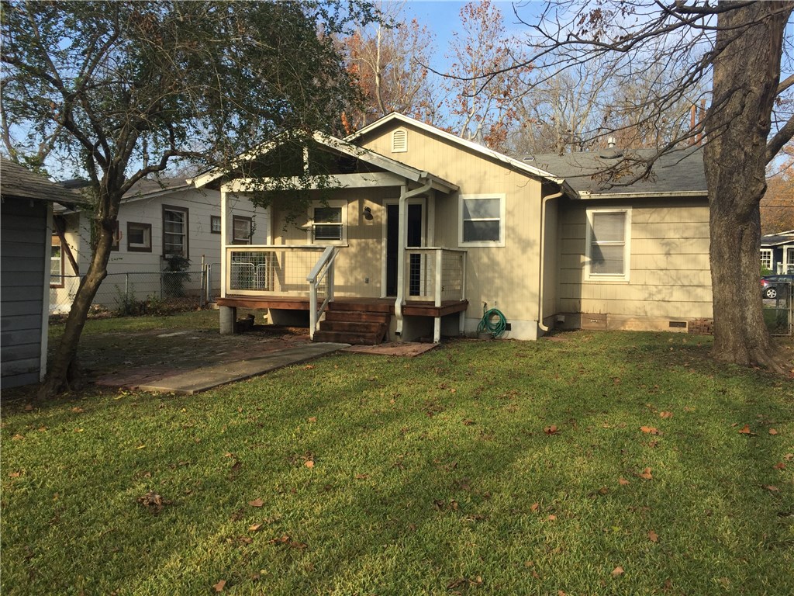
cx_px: 397
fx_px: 665
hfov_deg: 61.7
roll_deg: -1.4
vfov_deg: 48.2
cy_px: 298
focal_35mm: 29
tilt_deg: -1.9
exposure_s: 1/775
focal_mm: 4.15
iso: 32
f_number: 2.2
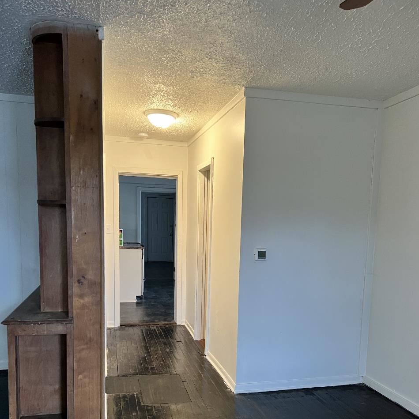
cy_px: 274
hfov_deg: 52.5
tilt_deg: -7.4
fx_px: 425
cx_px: 211
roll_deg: -1.4
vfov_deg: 51.7
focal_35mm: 31
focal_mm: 5.7
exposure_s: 1/60
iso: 250
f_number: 1.5
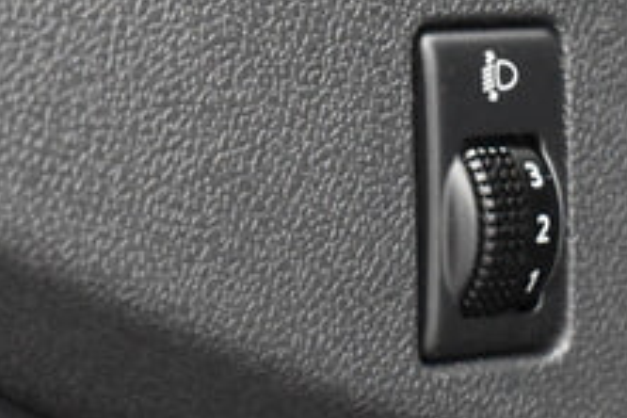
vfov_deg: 7.0
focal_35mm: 195
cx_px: 401
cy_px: 186
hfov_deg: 10.5
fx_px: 3396
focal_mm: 32
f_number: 4.5
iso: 8000
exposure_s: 1/50
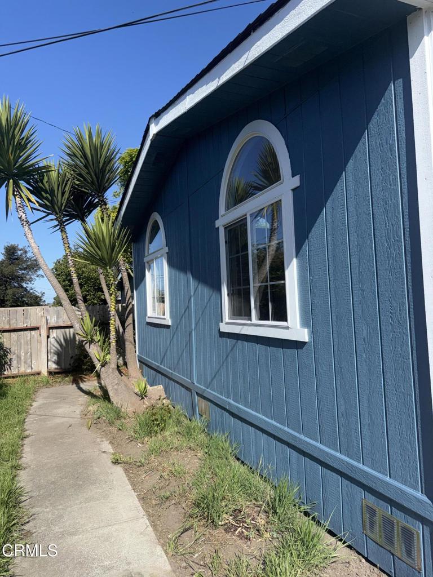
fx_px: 400
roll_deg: +2.5
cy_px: 288
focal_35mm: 24
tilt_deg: +2.4
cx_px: 216
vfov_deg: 71.6
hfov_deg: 56.8
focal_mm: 6.76
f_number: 1.78
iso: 50
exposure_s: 1/6452
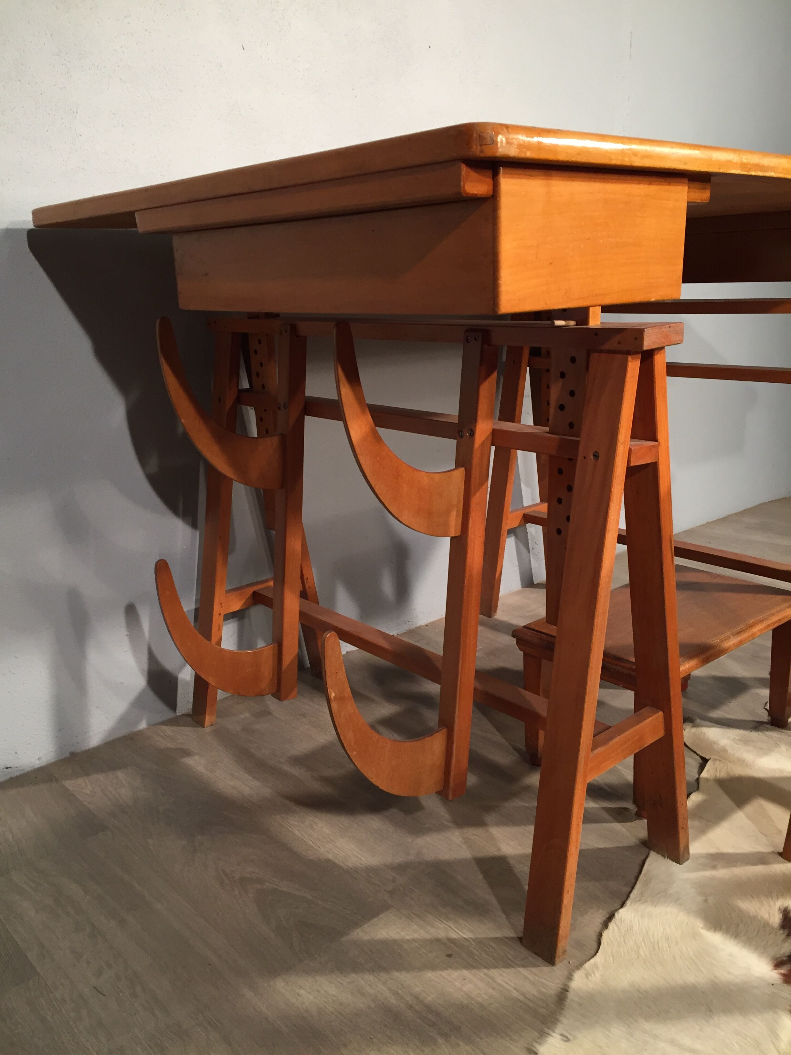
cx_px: 396
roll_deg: +1.8
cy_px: 528
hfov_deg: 48.2
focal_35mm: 29
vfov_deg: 61.7
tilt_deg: -14.1
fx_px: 884
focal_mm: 4.15
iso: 125
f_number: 2.2
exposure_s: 1/33
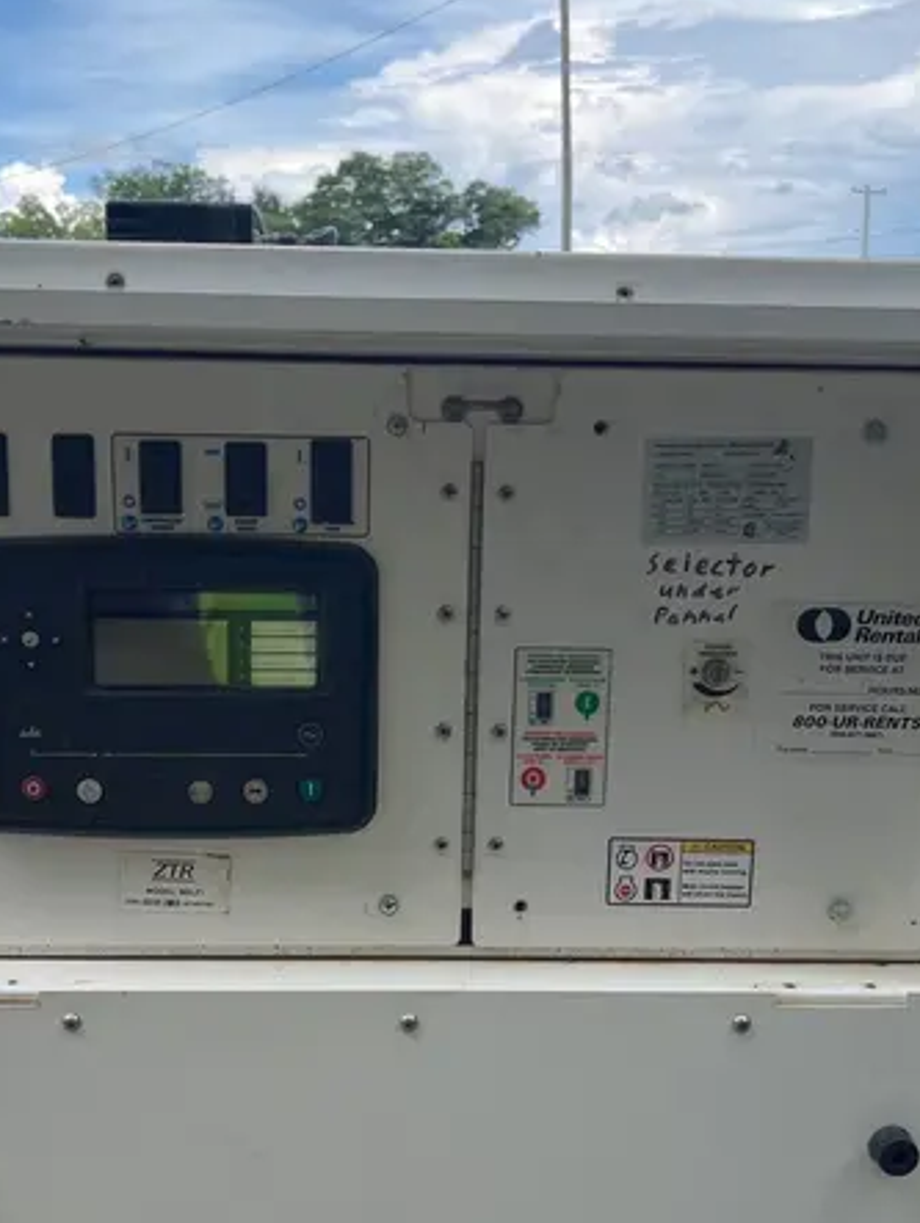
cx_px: 414
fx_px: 1522
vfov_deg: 43.7
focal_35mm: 43
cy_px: 711
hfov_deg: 33.6
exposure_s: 1/1580
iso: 50
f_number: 1.6
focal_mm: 5.1
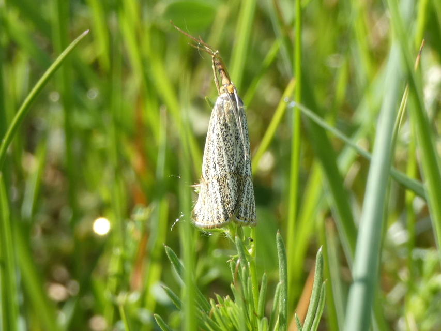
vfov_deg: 9.6
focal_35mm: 154
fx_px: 1962
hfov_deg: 12.8
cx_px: 220
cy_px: 166
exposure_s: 1/80
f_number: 5.4
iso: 100
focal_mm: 27.5
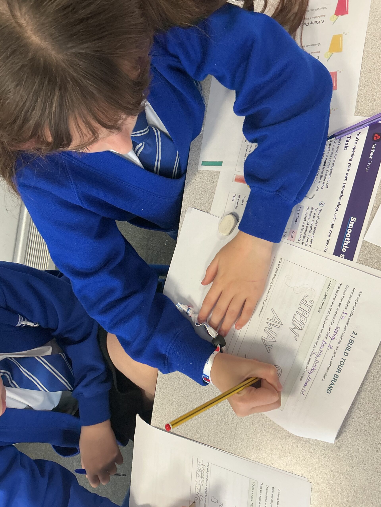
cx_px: 190
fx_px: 426
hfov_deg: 48.2
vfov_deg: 61.7
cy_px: 254
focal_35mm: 29
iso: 80
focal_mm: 3
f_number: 1.8
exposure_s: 1/60
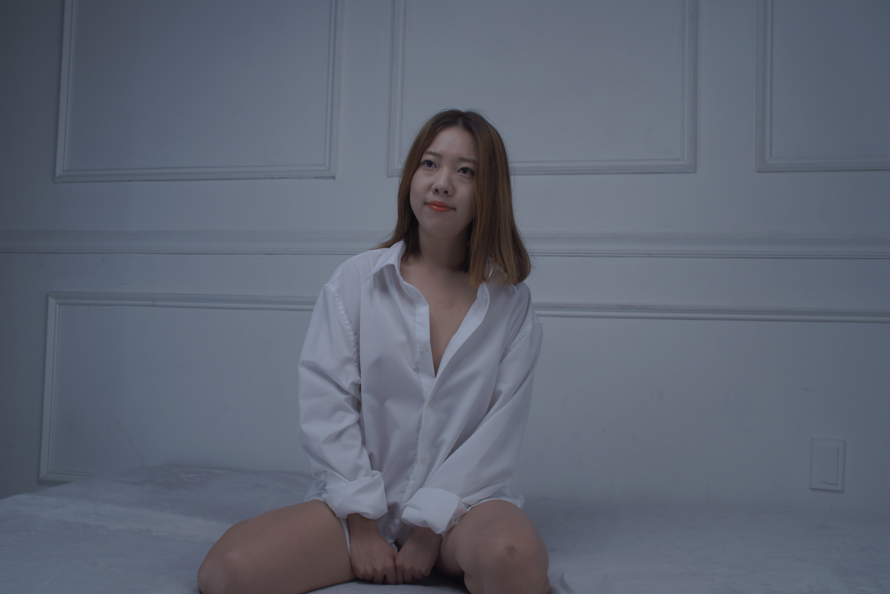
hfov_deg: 57.2
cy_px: 297
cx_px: 445
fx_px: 816
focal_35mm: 33
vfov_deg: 40.0
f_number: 5.6
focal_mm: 22
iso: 200
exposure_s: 1/125
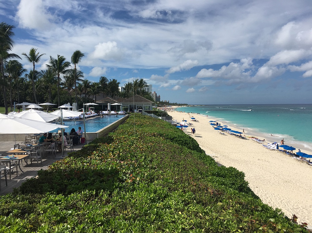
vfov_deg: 48.2
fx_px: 261
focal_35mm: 29
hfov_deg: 61.7
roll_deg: +0.1
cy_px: 116
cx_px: 156
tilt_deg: -1.4
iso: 25
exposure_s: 1/3205
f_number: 2.2
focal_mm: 4.15
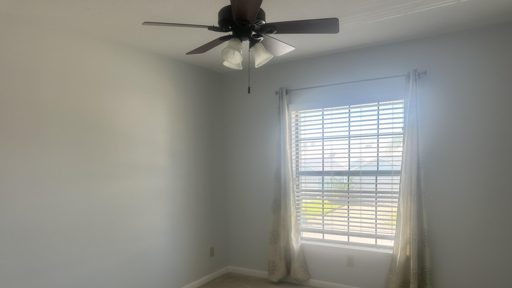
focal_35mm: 27
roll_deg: +1.2
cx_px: 262
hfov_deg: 69.9
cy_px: 189
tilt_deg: -5.3
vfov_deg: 42.4
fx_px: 367
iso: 100
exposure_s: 1/163
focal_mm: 6.86
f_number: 1.78
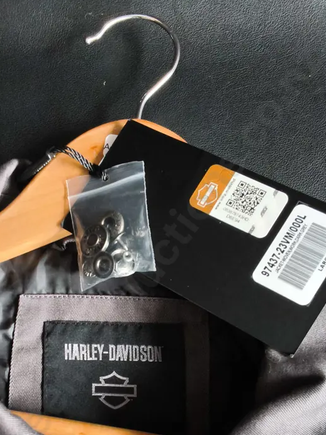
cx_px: 121
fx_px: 502
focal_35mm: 40
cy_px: 311
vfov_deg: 45.6
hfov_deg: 35.7
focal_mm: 2.87
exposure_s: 1/100
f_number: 2
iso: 200
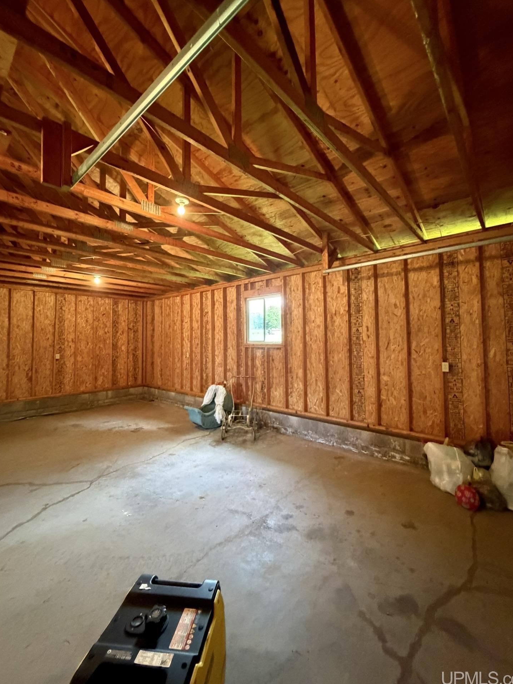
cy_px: 330
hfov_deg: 81.7
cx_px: 266
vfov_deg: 98.1
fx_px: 296
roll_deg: +0.2
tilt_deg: +3.6
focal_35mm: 15
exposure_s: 1/60
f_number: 2.2
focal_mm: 2.22
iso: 1250
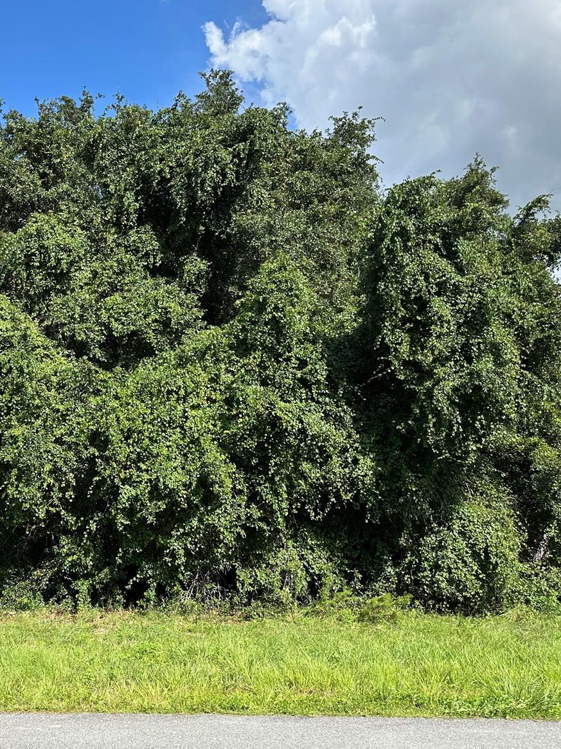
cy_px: 364
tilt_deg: +13.7
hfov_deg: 41.3
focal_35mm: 33
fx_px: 713
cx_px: 123
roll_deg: +0.8
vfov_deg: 55.3
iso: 80
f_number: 1.78
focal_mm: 6.86
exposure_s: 1/1779
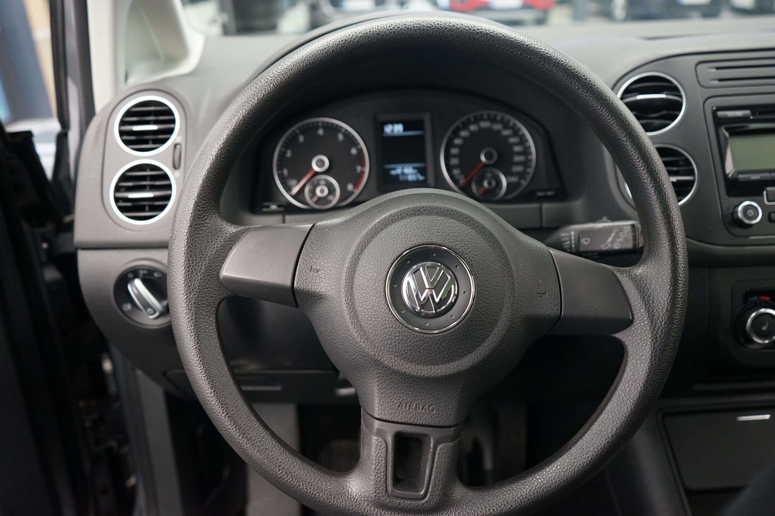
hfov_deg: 65.5
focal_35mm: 28
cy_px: 258
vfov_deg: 46.4
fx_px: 603
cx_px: 388
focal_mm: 28
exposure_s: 1/60
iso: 2500
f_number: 3.5
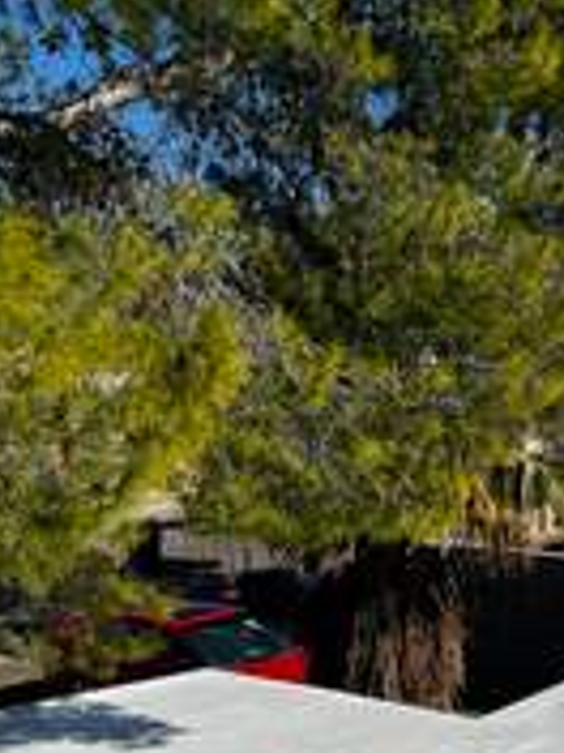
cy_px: 578
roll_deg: +0.6
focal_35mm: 59
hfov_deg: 24.6
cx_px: 397
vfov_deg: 32.0
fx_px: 1282
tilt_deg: -10.4
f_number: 1.5
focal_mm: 5.7
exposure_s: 1/11364
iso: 50
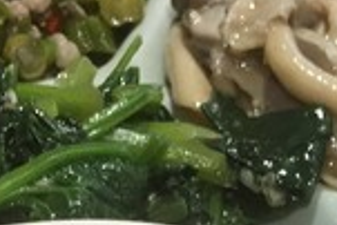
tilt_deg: -48.8
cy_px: 434
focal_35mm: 144
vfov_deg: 9.0
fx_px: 1349
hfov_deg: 13.9
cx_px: 379
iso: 100
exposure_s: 1/30
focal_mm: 4.15
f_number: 2.2
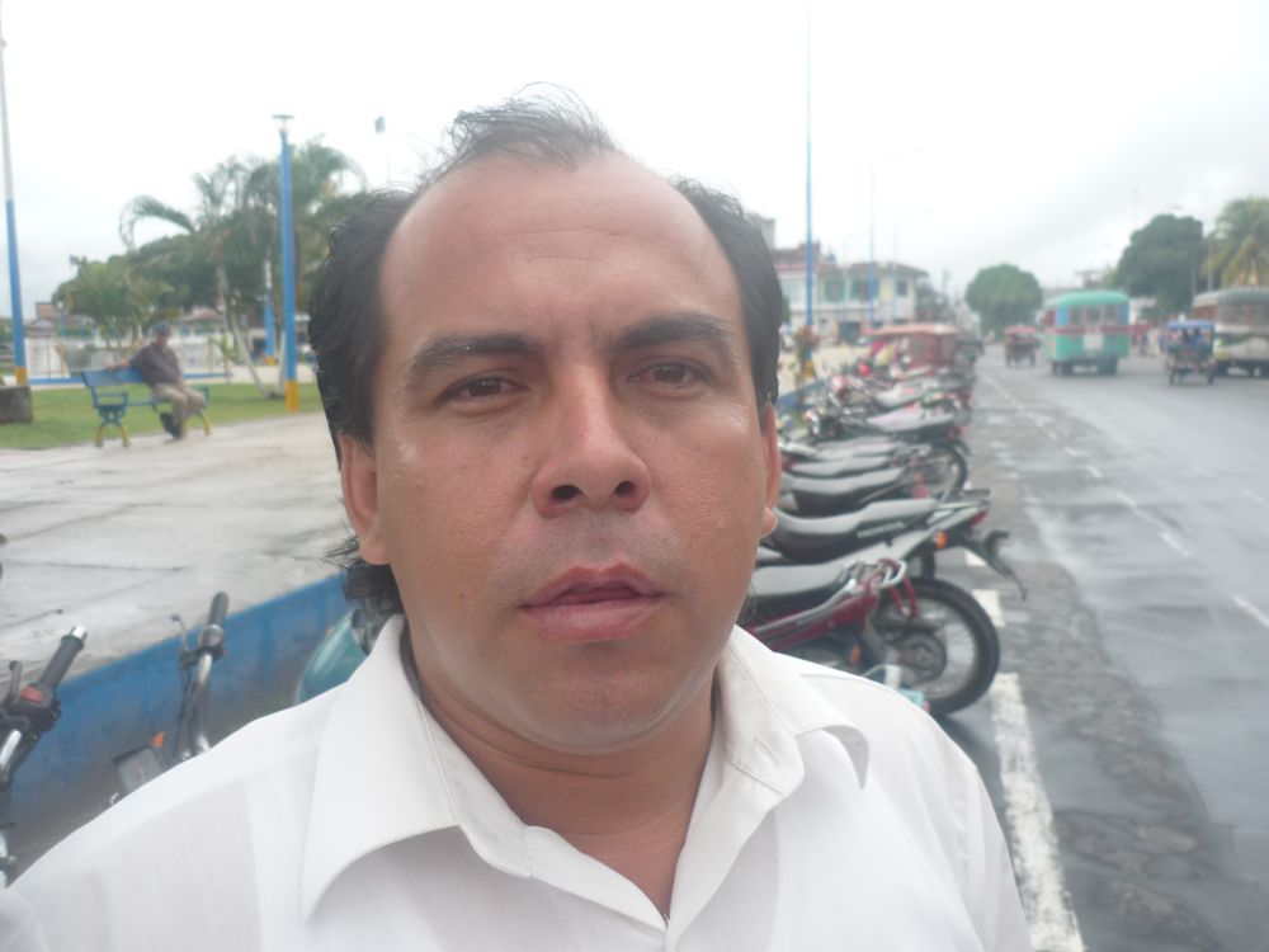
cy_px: 476
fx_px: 1210
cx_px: 634
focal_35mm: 33
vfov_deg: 42.9
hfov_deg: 55.4
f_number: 2.8
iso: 100
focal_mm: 5.5
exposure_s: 1/640
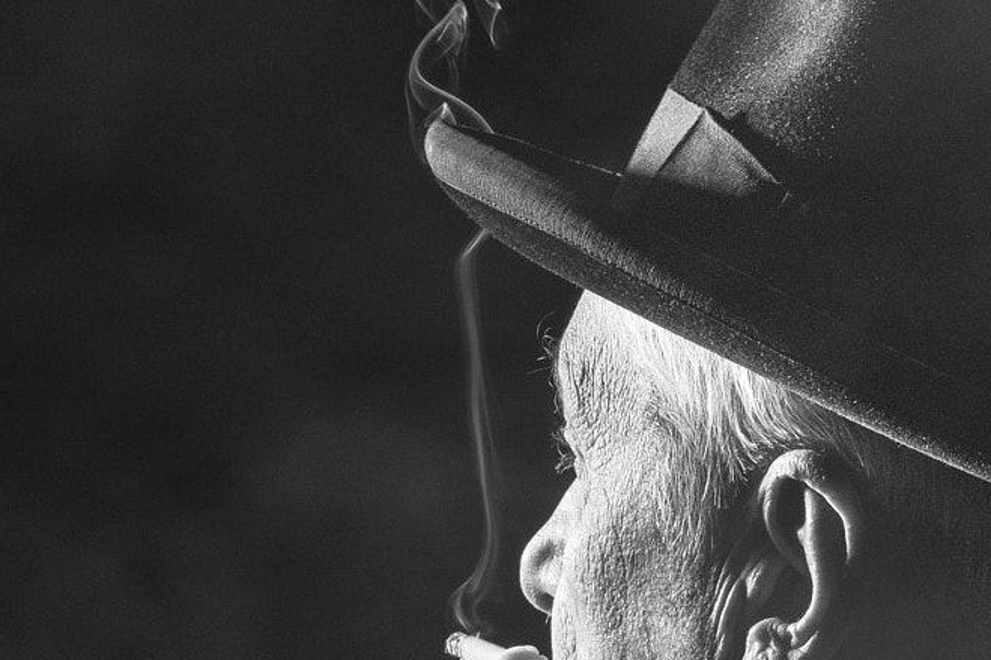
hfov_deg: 10.1
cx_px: 582
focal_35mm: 204
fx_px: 5614
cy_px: 559
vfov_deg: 6.7
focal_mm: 56
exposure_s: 1/640
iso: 200
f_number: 11
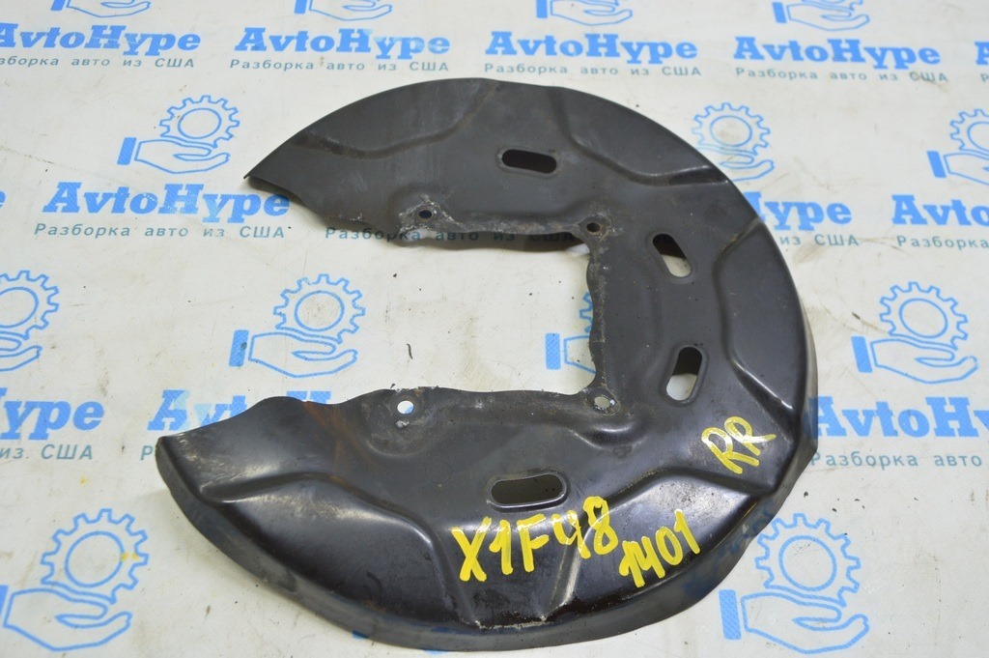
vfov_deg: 38.3
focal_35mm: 34
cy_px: 329
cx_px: 494
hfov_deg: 55.1
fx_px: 947
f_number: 5.6
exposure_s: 1/20
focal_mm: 23
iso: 400
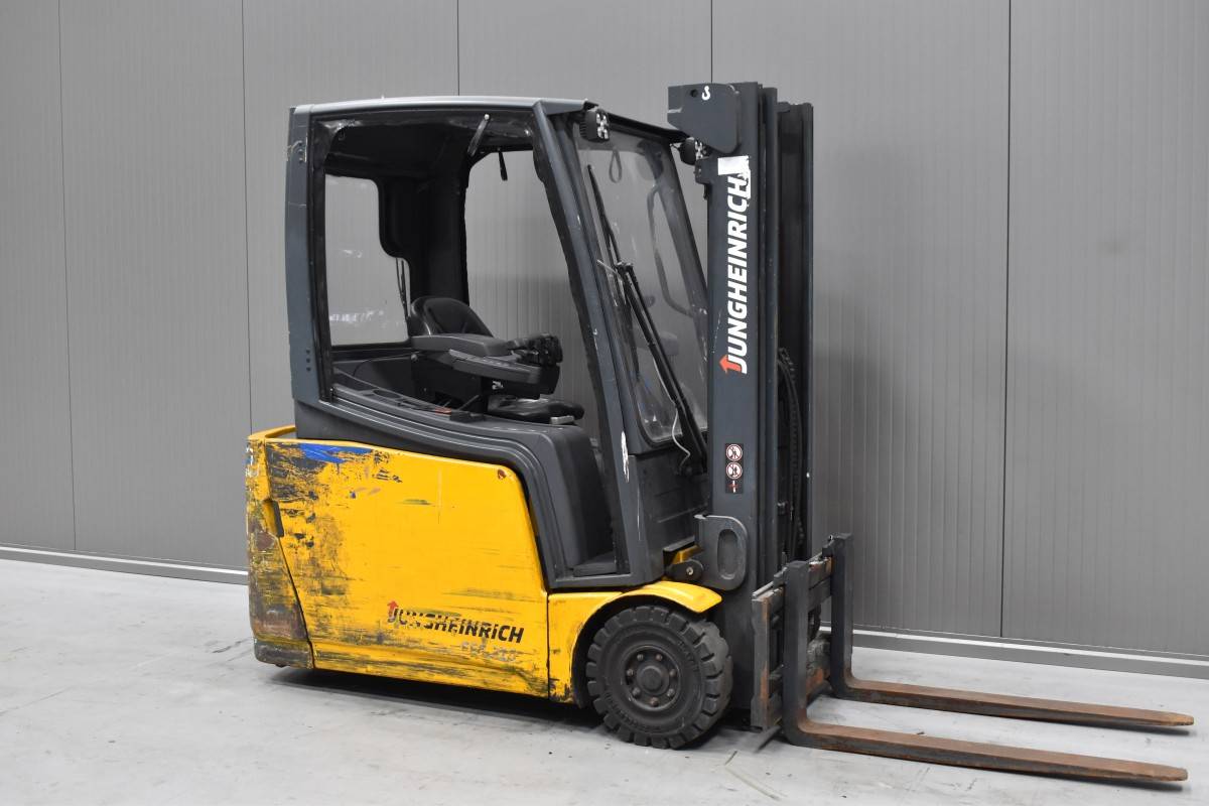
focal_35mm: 40
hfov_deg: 47.9
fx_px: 1360
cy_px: 403
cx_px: 604
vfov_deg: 33.0
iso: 1600
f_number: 5.6
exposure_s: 1/30
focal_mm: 27
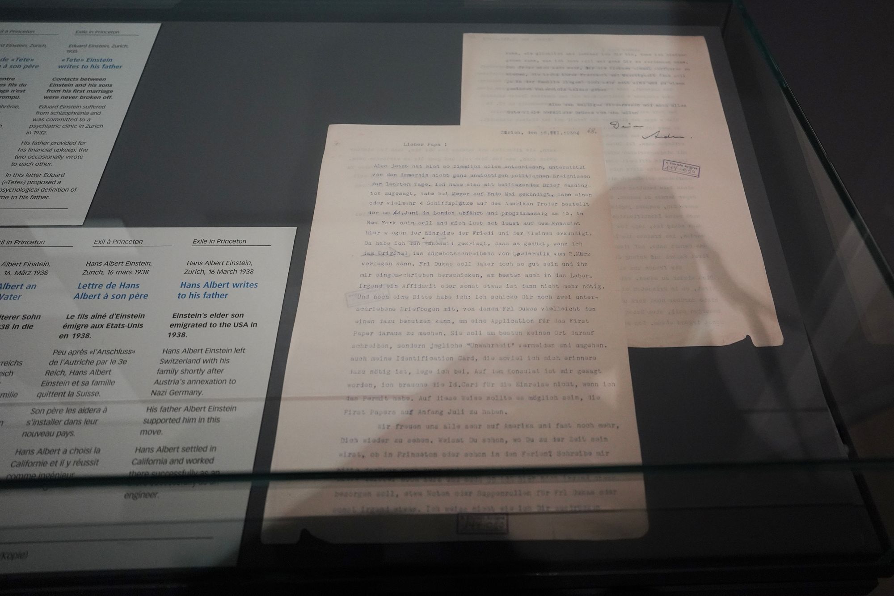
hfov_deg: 73.7
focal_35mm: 24
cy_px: 298
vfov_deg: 53.1
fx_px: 596
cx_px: 447
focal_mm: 24
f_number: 3.2
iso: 3200
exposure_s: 1/80
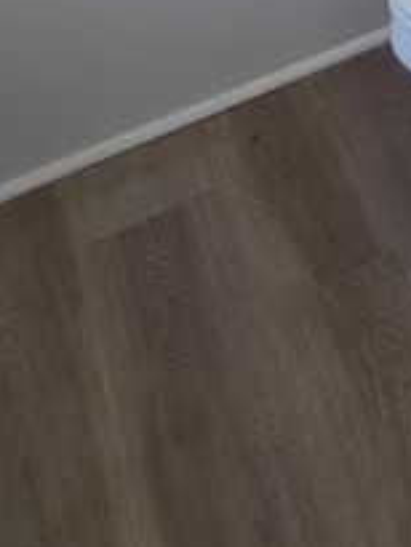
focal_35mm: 65
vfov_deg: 19.9
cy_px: -483
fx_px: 1028
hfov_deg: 18.8
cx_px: 681
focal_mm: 2.2
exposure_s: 1/290
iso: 32
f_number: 1.9
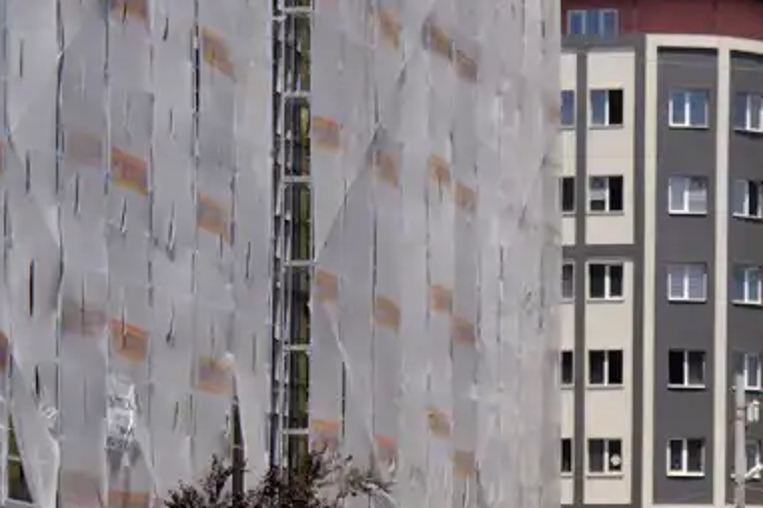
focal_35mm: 147
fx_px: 3115
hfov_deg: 13.9
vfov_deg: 9.1
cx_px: 623
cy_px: 720
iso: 400
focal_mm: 27.5
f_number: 4
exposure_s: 1/3200
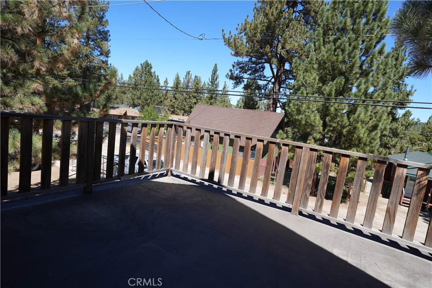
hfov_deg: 84.0
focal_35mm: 20
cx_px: 216
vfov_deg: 61.9
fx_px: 240
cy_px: 144
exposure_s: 1/250
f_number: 5.6
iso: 100
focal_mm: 20
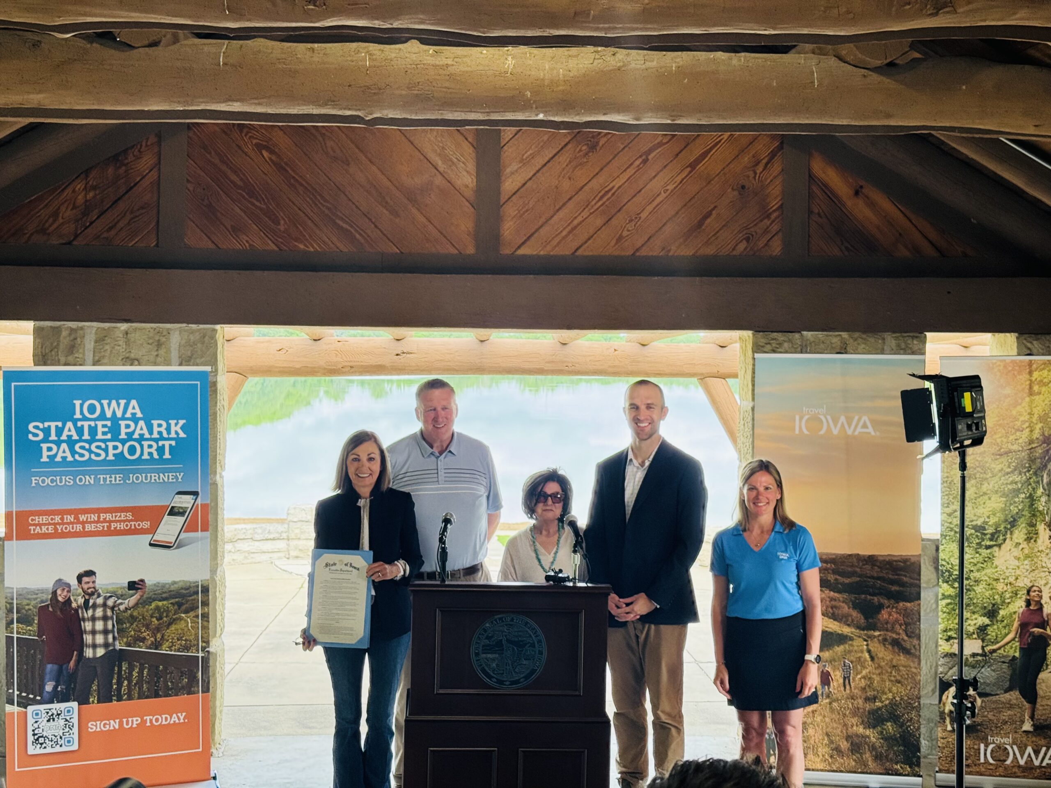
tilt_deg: -3.4
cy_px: 394
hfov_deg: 39.7
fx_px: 1457
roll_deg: -1.6
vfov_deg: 30.3
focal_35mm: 48
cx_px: 526
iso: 64
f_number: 1.78
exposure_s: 1/242
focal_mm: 6.76
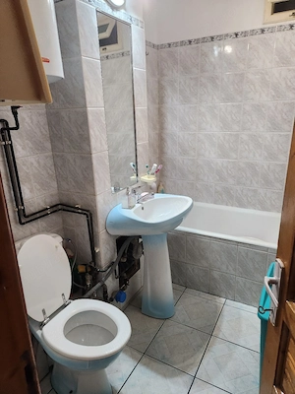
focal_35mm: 23
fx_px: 261
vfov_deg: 73.9
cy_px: 197
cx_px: 148
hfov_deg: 58.9
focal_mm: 5.4
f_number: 1.8
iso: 400
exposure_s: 1/101
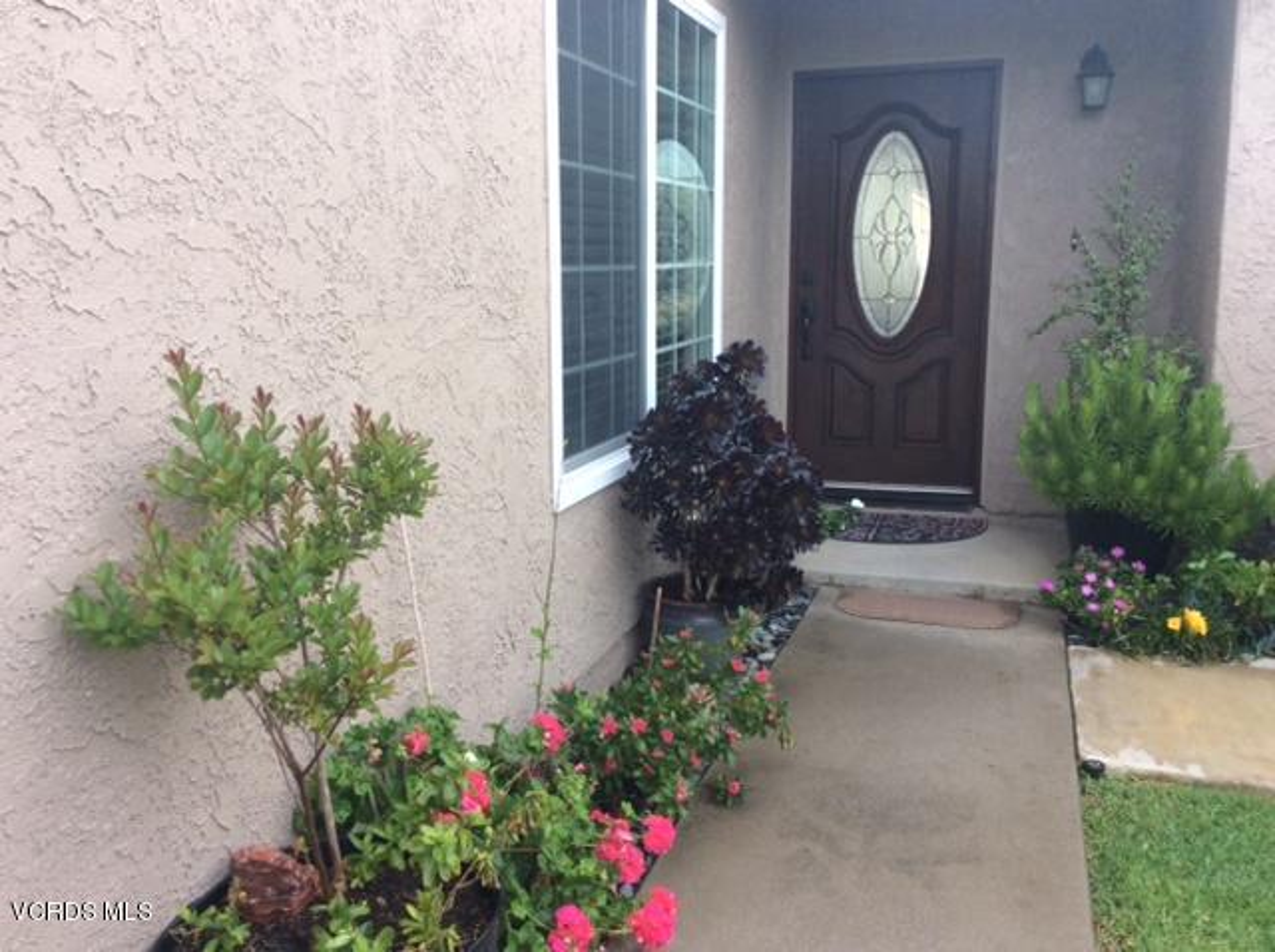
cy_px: 476
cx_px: 638
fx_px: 1177
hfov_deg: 56.9
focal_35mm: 32
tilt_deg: -11.3
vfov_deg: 44.1
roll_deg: +0.9
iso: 40
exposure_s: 1/120
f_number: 2.4
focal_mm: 3.3
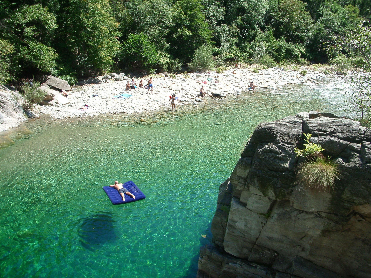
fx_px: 375
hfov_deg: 52.6
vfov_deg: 40.7
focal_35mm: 35
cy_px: 139
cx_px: 186
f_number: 4.3
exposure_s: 1/200
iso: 80
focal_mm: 5.8
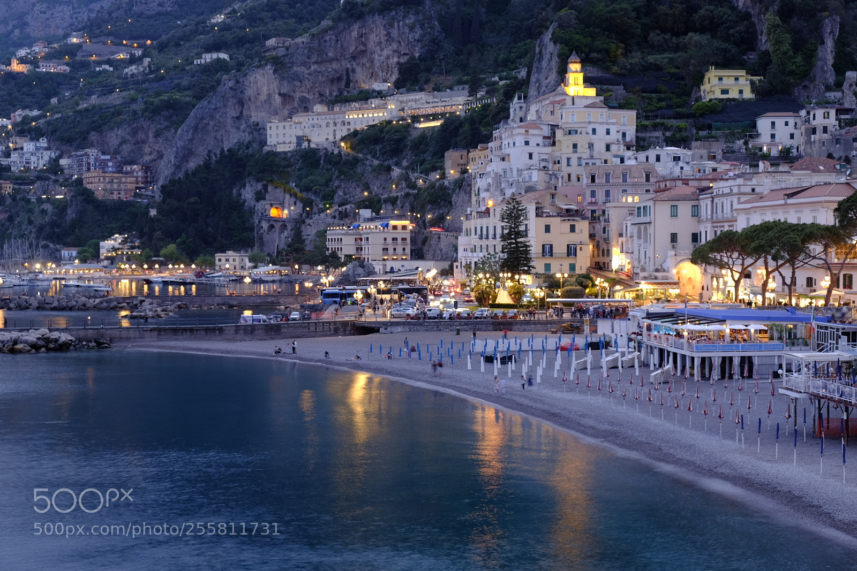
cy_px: 286
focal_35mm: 47
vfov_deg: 28.7
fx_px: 1119
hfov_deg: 41.9
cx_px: 428
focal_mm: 31.5
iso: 200
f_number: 5.6
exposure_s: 1
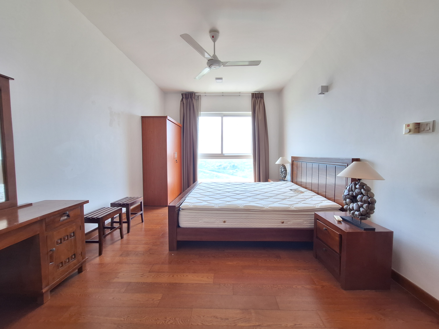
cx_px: 220
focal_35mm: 13
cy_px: 164
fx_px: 165
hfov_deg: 106.2
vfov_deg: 89.9
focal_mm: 1.74
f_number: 2.2
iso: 64
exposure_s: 1/50
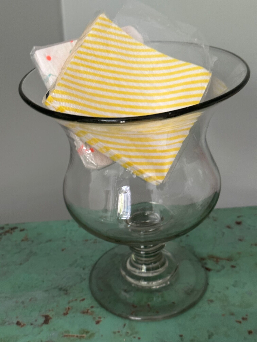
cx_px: 128
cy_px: 171
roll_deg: +3.2
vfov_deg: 39.7
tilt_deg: -27.8
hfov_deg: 30.3
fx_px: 475
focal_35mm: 48
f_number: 1.78
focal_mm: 6.86
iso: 320
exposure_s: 1/40
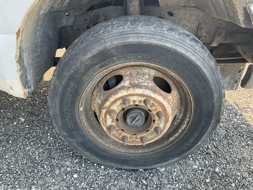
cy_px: 95
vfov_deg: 48.2
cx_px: 126
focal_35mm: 29
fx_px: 212
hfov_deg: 61.7
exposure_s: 1/122
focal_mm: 3
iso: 40
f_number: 1.8
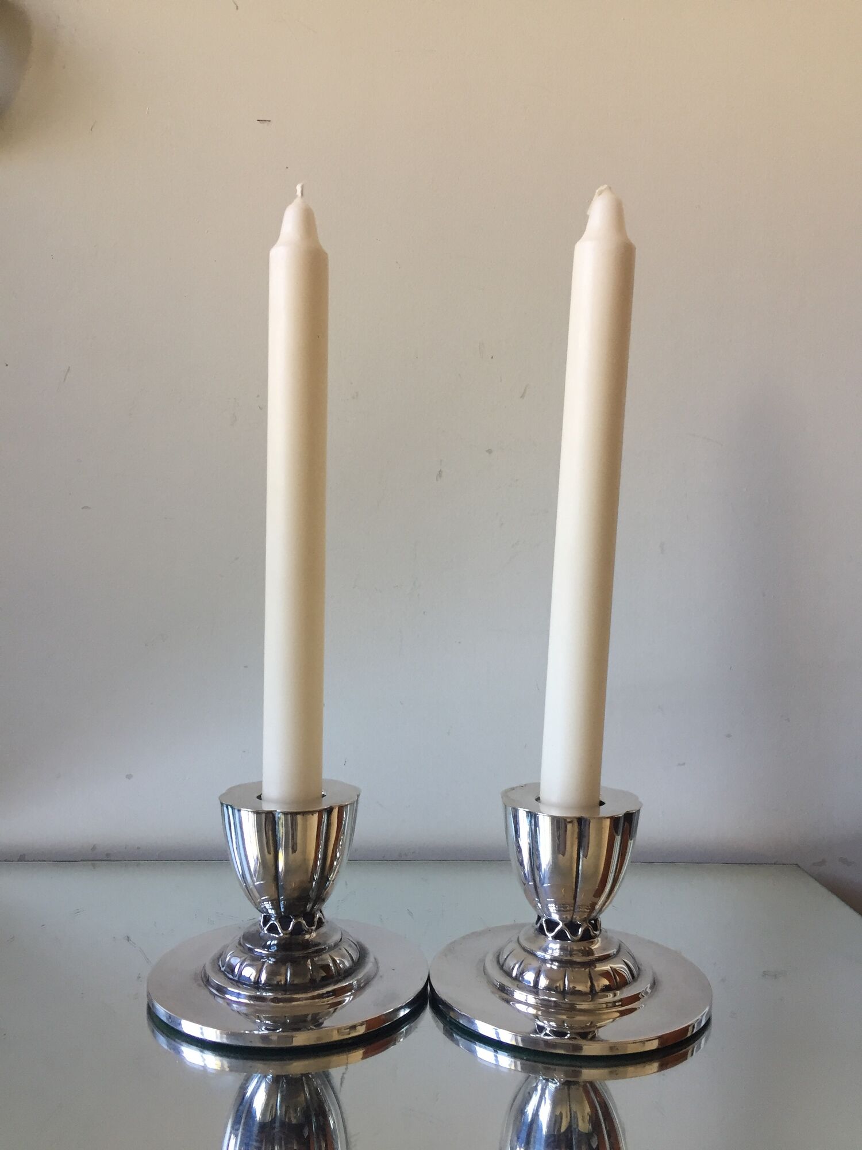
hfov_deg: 48.2
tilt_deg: -2.7
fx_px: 963
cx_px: 431
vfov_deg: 61.7
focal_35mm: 29
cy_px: 575
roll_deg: -0.8
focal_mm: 4.15
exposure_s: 1/33
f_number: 2.2
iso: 32
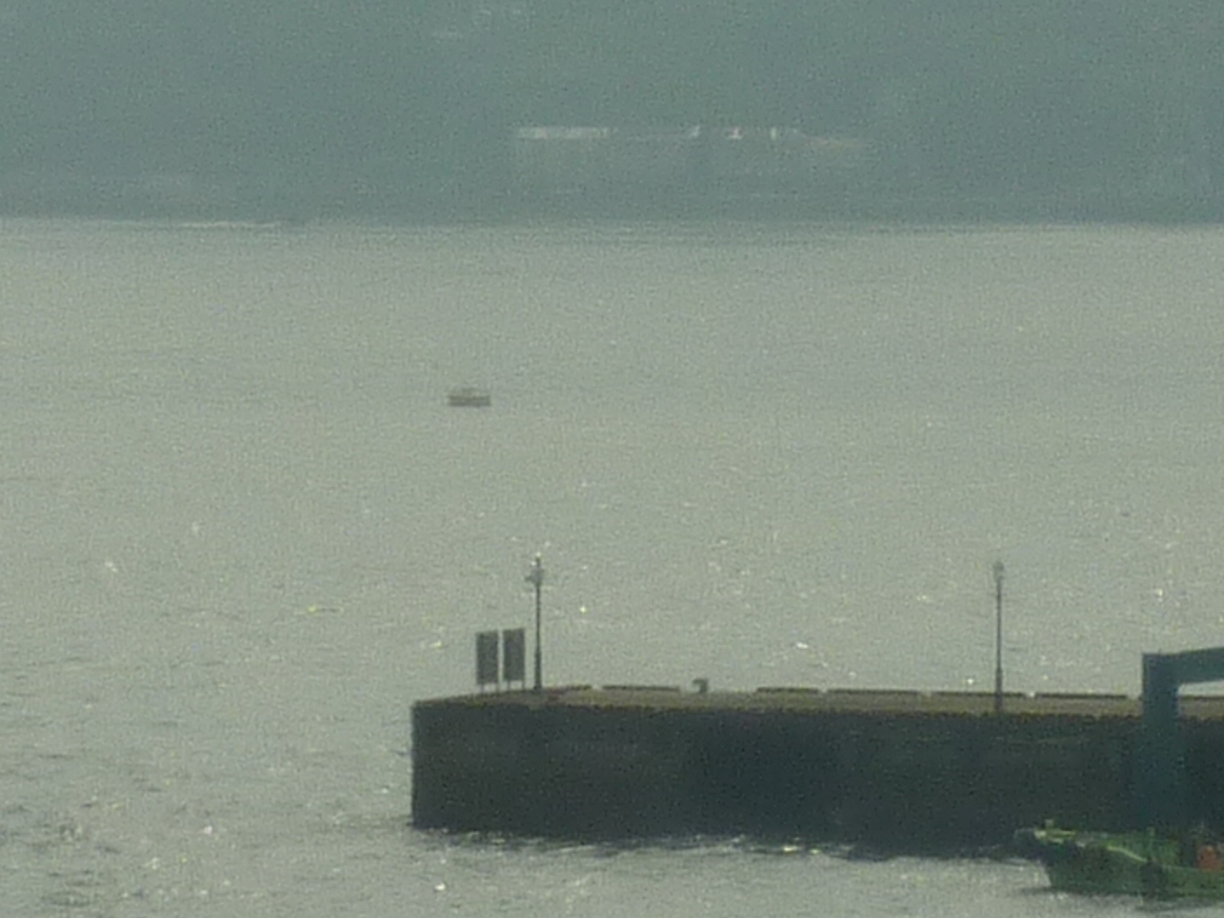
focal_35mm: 381
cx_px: 1551
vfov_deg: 3.9
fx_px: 13472
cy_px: -123
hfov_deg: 5.2
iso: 80
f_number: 5.6
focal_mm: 11.9
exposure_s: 1/640
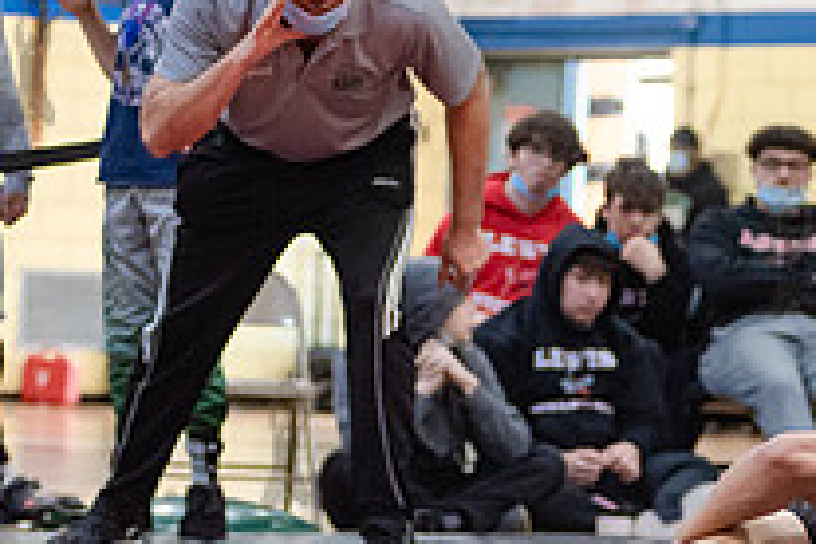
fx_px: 5077
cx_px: 792
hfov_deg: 9.1
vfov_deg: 6.1
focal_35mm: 224
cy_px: 629
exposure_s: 1/400
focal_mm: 80
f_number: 3.5
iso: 4000
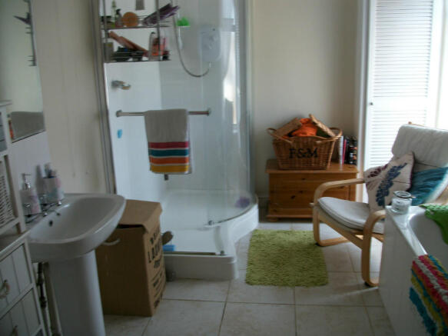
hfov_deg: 58.4
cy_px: 168
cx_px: 224
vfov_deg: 45.4
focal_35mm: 31
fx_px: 401
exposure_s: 1/45.2
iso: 80
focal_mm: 5.7
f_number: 2.9
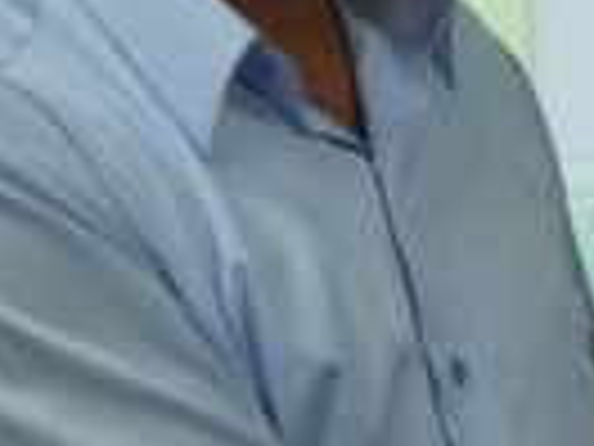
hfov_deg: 7.6
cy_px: 11
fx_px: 4359
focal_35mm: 254
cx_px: 922
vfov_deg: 5.8
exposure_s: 1/60
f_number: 4.5
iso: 250
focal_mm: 24
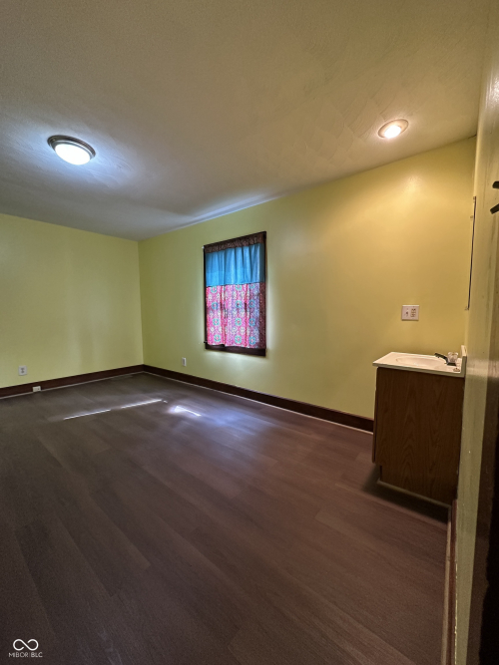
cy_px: 332
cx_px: 250
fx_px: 269
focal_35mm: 14
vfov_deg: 102.1
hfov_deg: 85.7
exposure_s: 1/60
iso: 500
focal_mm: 2.22
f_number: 2.2
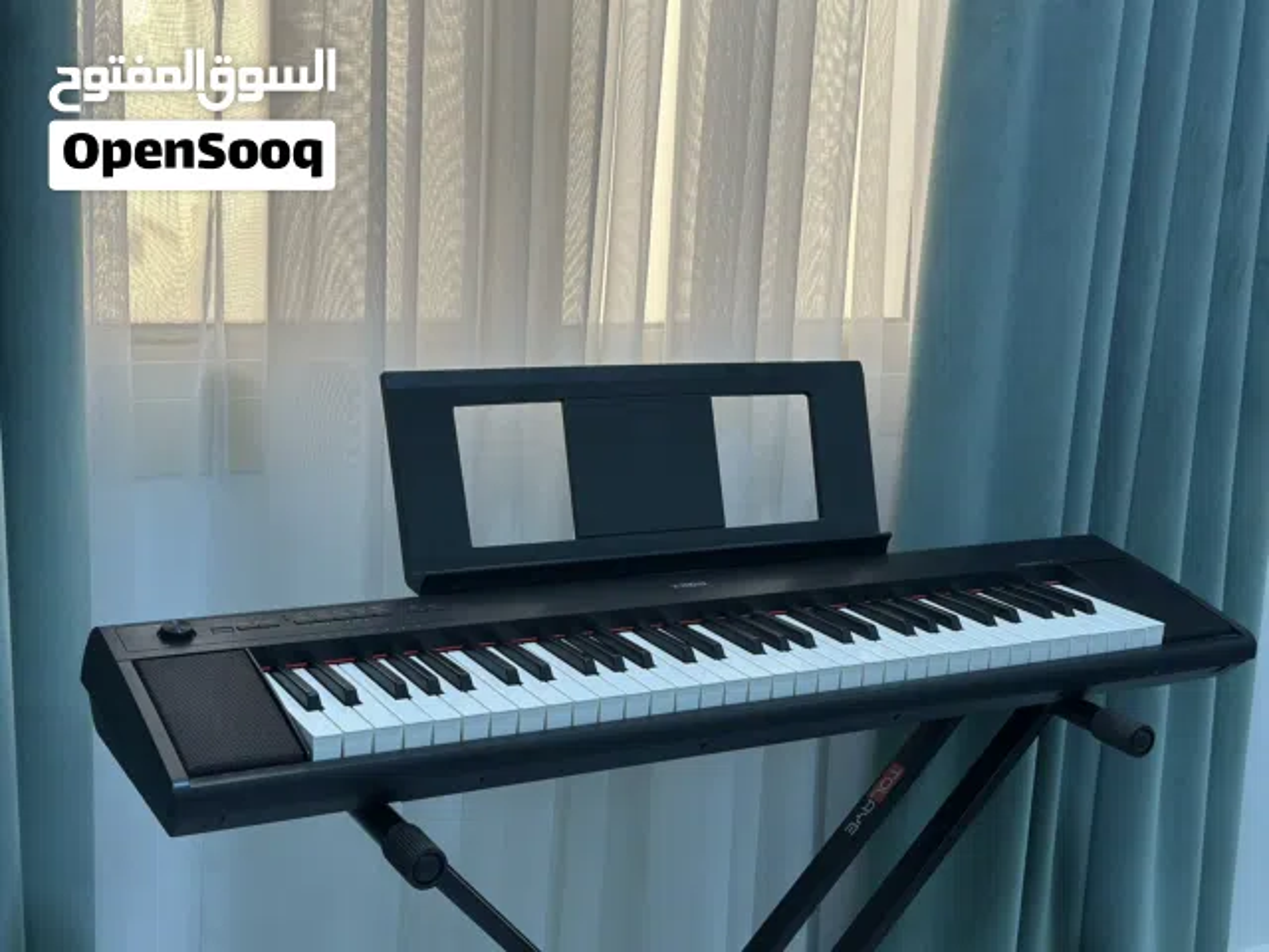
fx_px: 1760
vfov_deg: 30.3
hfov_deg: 39.7
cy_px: 476
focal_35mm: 48
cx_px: 634
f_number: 1.78
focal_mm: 6.86
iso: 80
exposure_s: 1/100
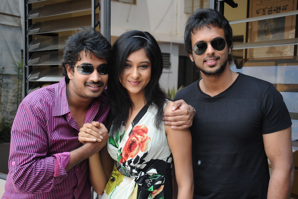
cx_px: 149
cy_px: 100
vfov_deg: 27.0
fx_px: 414
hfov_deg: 39.6
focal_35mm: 50
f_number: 6.3
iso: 320
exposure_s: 1/125
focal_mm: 50
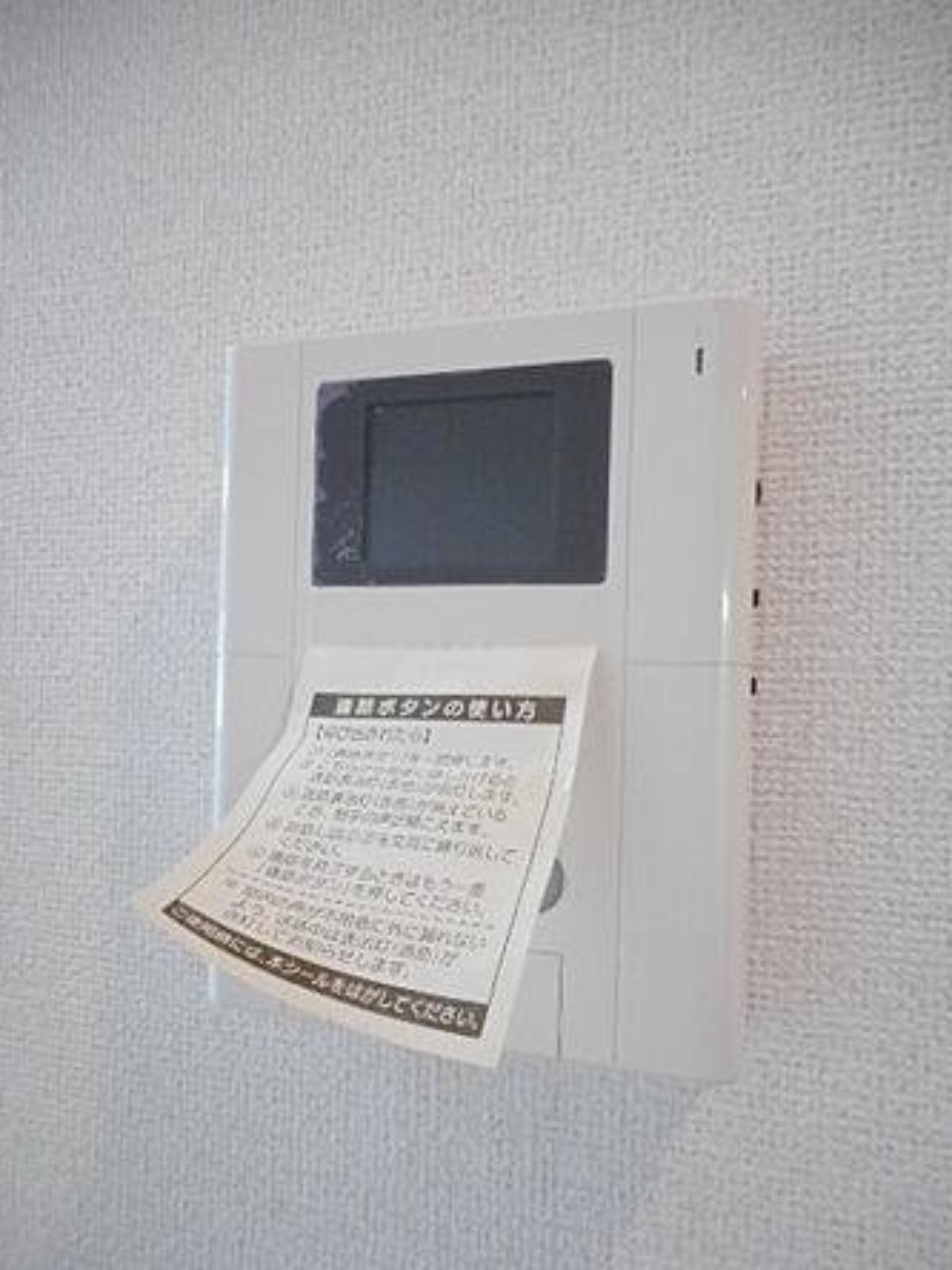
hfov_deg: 51.3
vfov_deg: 65.2
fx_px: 990
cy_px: 681
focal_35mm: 27
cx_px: 497
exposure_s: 1/30
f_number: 3.7
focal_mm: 4.5
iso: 360
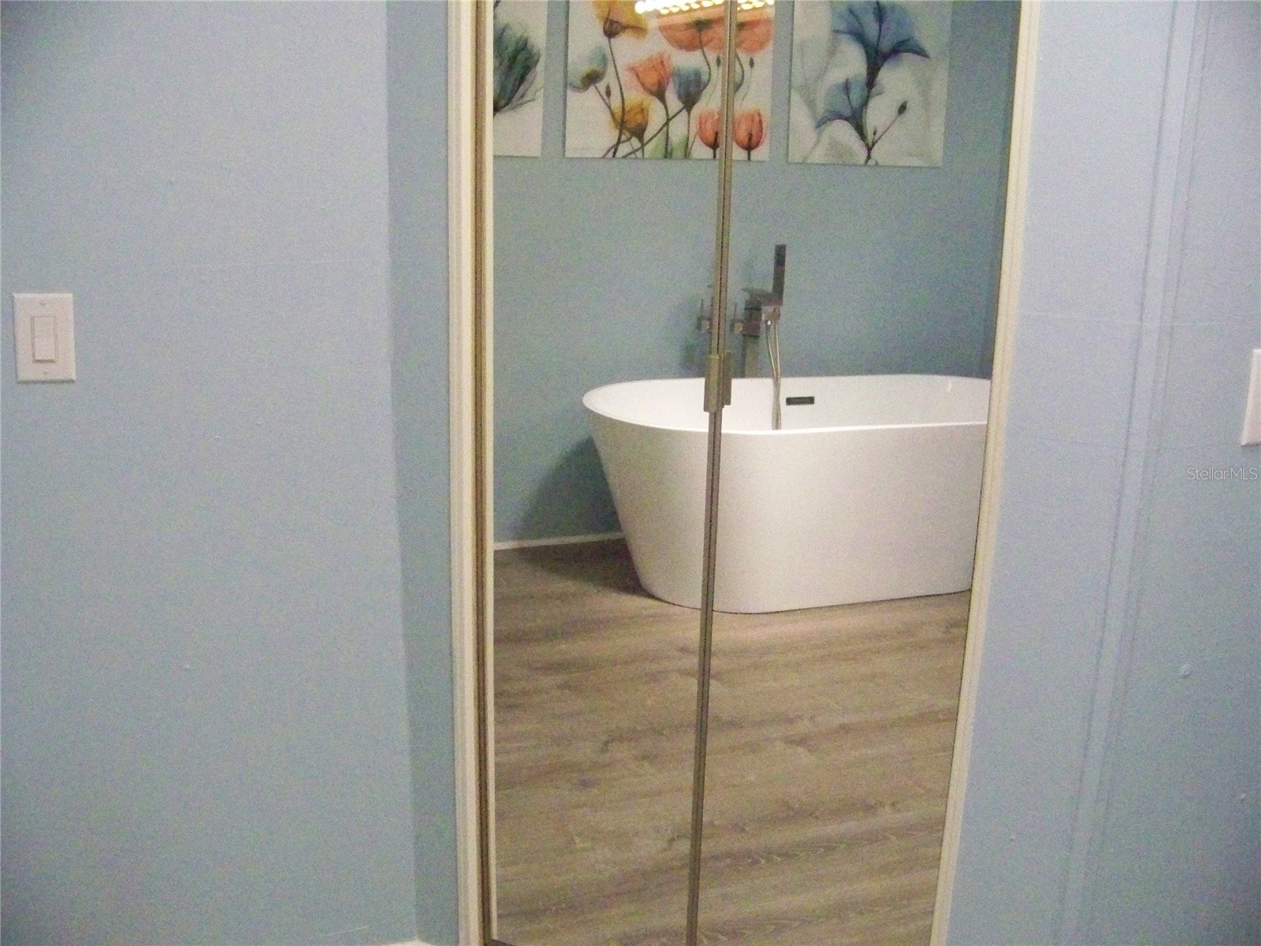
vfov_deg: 39.7
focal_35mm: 36
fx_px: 1311
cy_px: 473
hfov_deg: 51.4
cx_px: 630
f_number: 2.8
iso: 1600
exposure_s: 1/500
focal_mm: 5.85
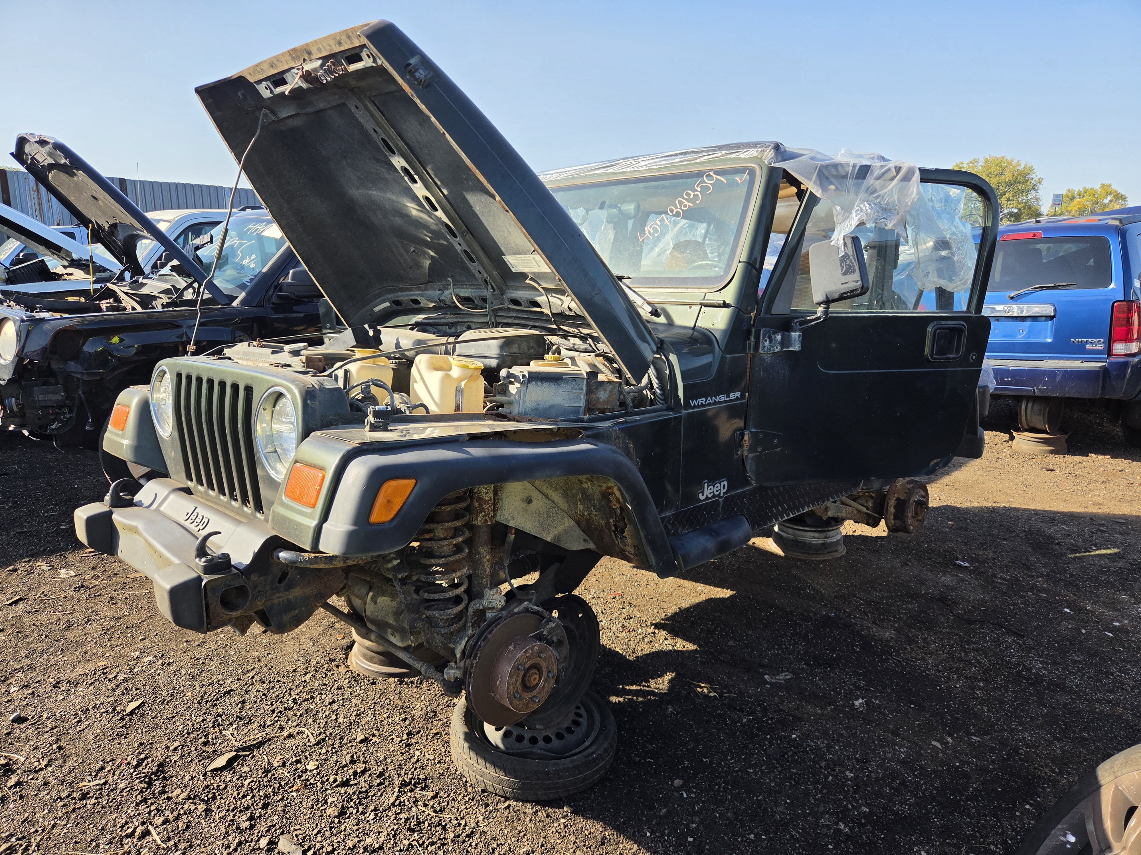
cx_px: 570
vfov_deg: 58.9
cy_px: 428
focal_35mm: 23
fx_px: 758
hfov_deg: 73.9
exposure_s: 1/2071
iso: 80
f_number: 1.8
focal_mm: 5.4
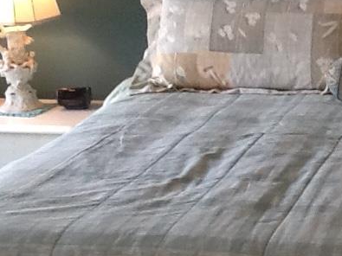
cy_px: 71
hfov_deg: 17.8
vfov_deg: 13.8
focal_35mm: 107
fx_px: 1057
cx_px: 374
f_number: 2.4
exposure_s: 1/30
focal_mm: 2.03
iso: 64
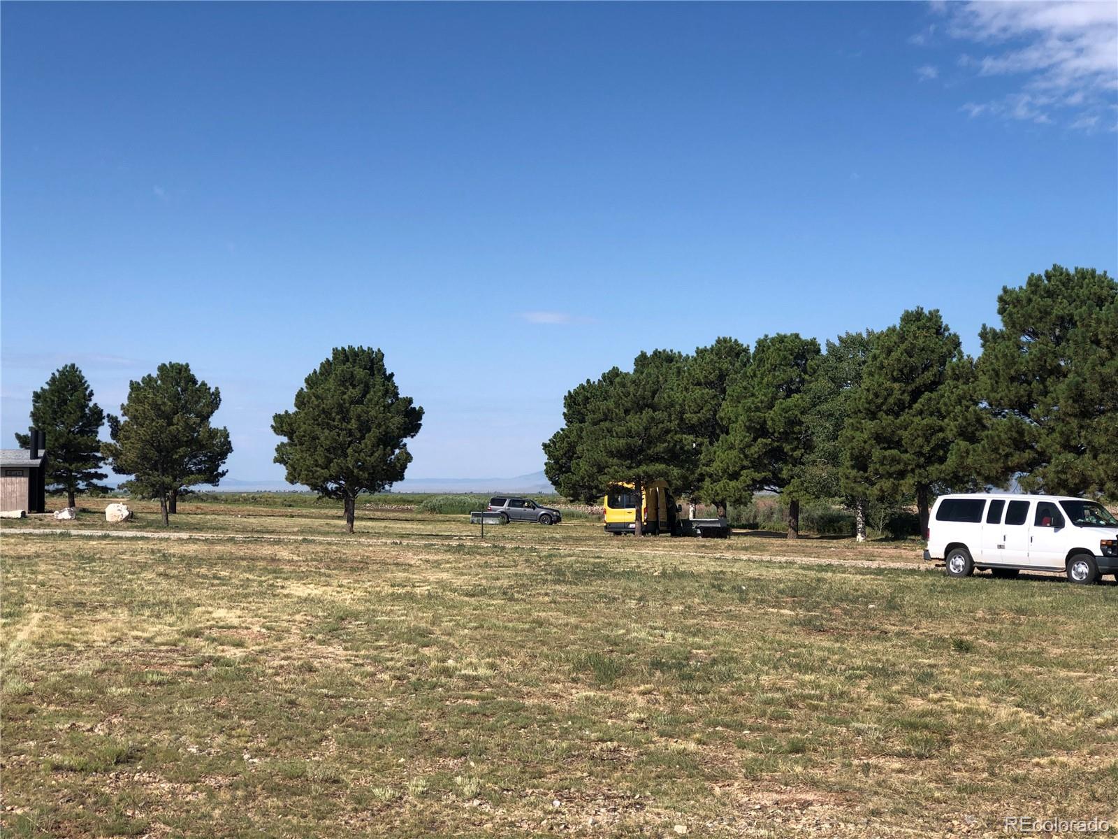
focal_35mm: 57
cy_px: 420
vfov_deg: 25.7
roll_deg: -0.7
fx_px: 1841
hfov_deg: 33.8
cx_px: 559
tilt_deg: +0.8
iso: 20
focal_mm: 6.6
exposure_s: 1/889
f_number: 2.8
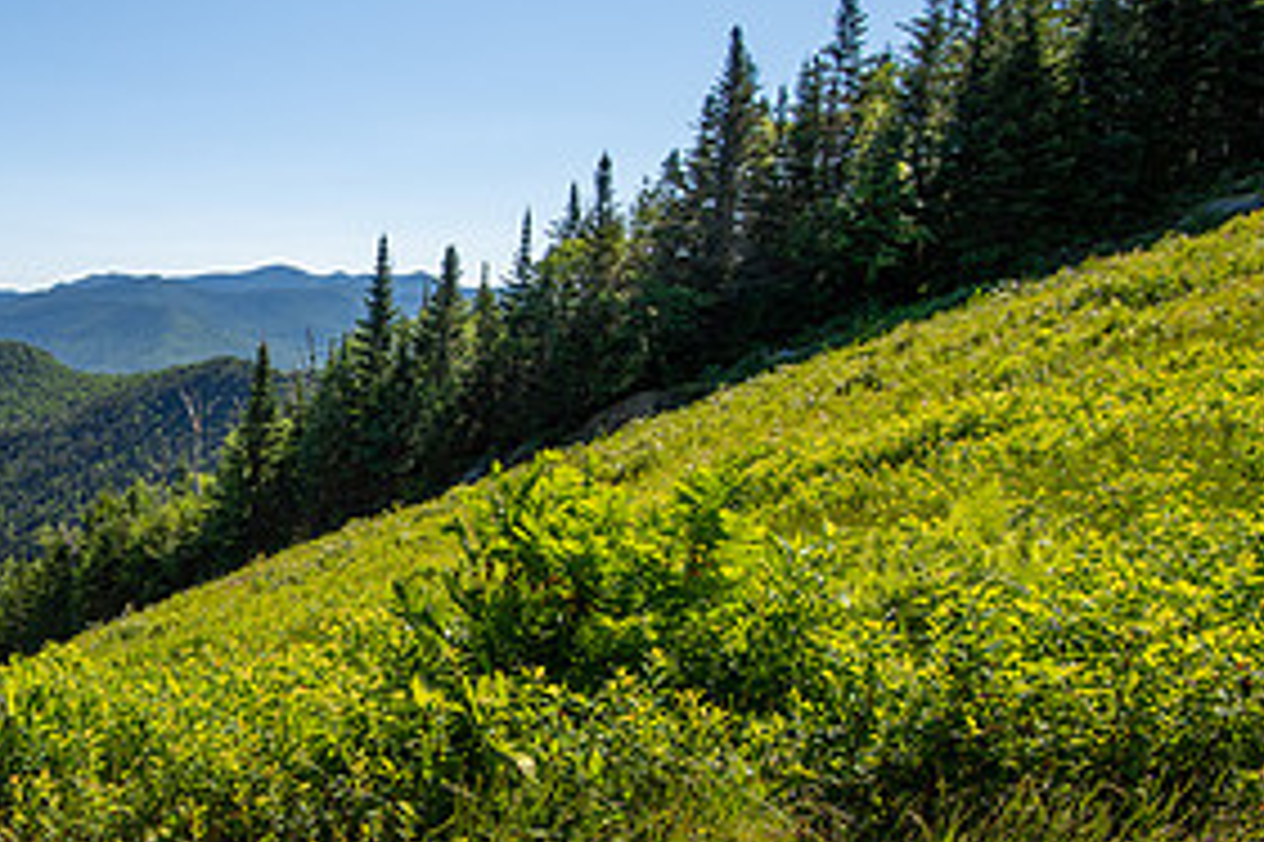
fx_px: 1158
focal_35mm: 33
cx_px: 135
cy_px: 477
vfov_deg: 39.8
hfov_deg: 50.9
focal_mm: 16
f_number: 5
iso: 100
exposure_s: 1/640
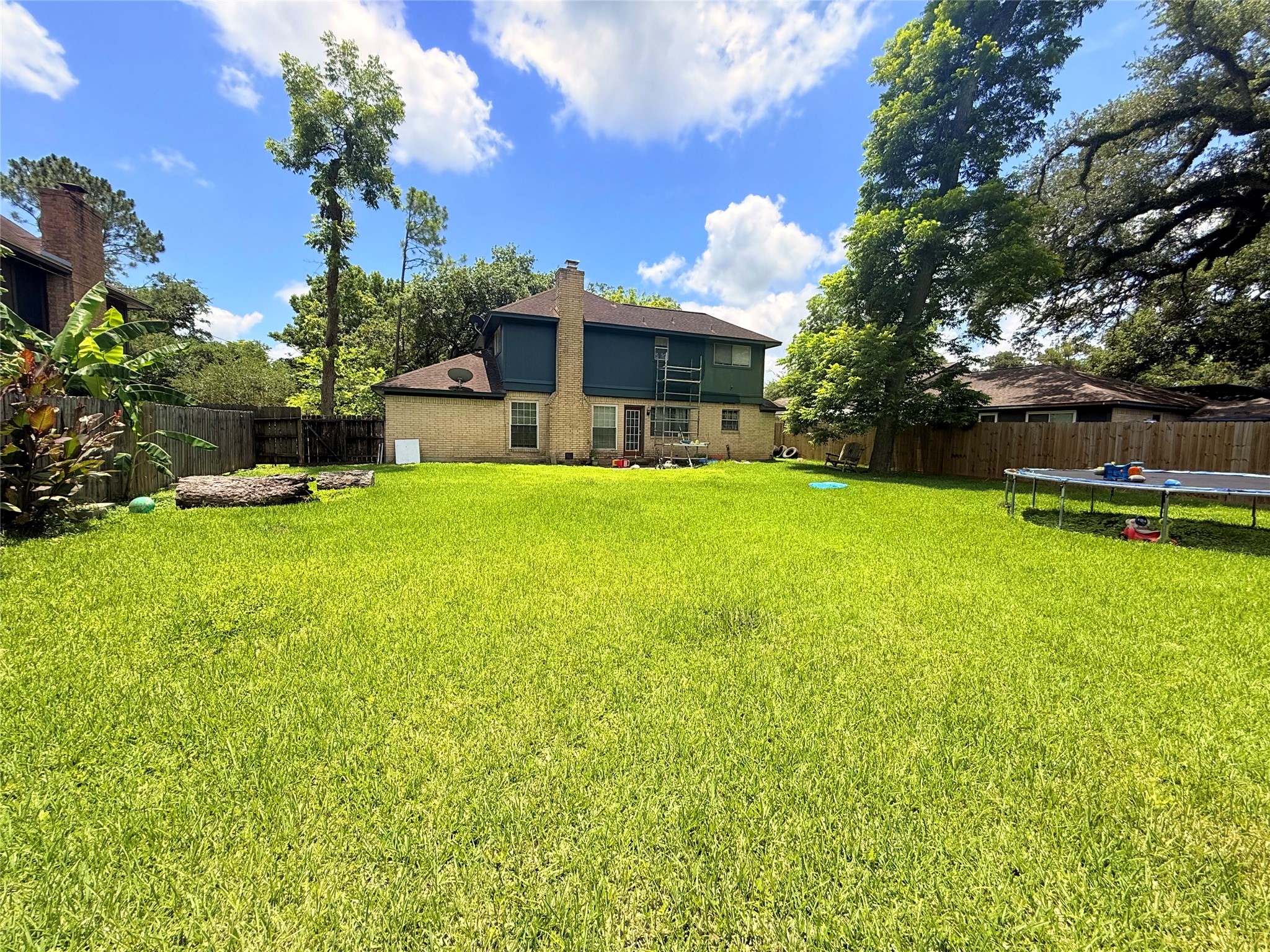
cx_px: 635
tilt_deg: -3.8
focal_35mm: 14
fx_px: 514
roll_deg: -1.6
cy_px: 476
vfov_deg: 85.7
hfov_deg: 102.1
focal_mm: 2.22
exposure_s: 1/1534
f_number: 2.2
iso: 64
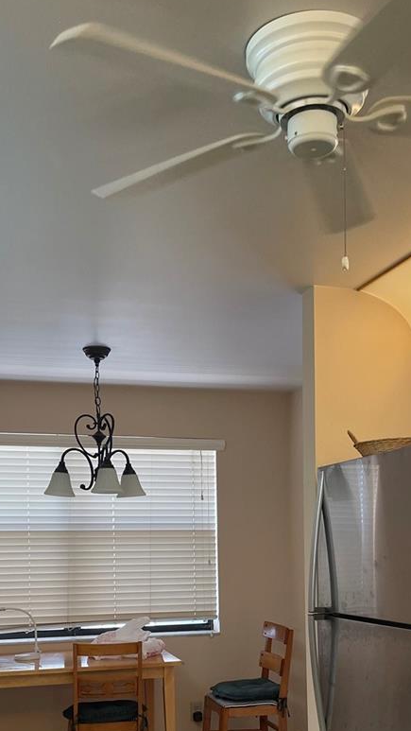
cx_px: 214
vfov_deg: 44.7
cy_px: 554
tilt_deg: +0.9
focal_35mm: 44
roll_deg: +1.1
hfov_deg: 27.1
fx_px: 852
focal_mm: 4.2
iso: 125
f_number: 1.6
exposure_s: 1/120
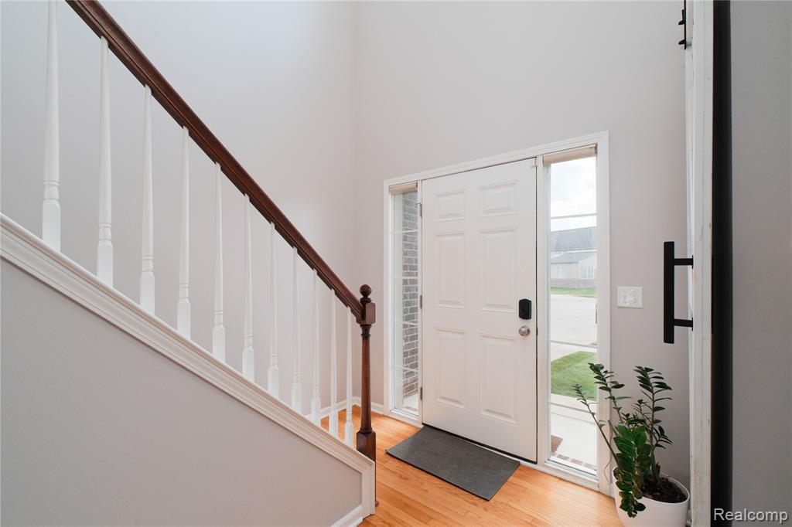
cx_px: 396
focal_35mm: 15
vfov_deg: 77.3
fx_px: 330
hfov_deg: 100.4
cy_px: 264
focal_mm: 10
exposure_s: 1/250
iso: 800
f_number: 7.1
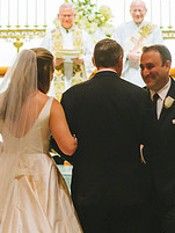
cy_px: 155
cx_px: 52
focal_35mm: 232
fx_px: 1562
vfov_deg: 8.5
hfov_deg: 6.4
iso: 3200
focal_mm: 70
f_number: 2.8
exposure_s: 1/160
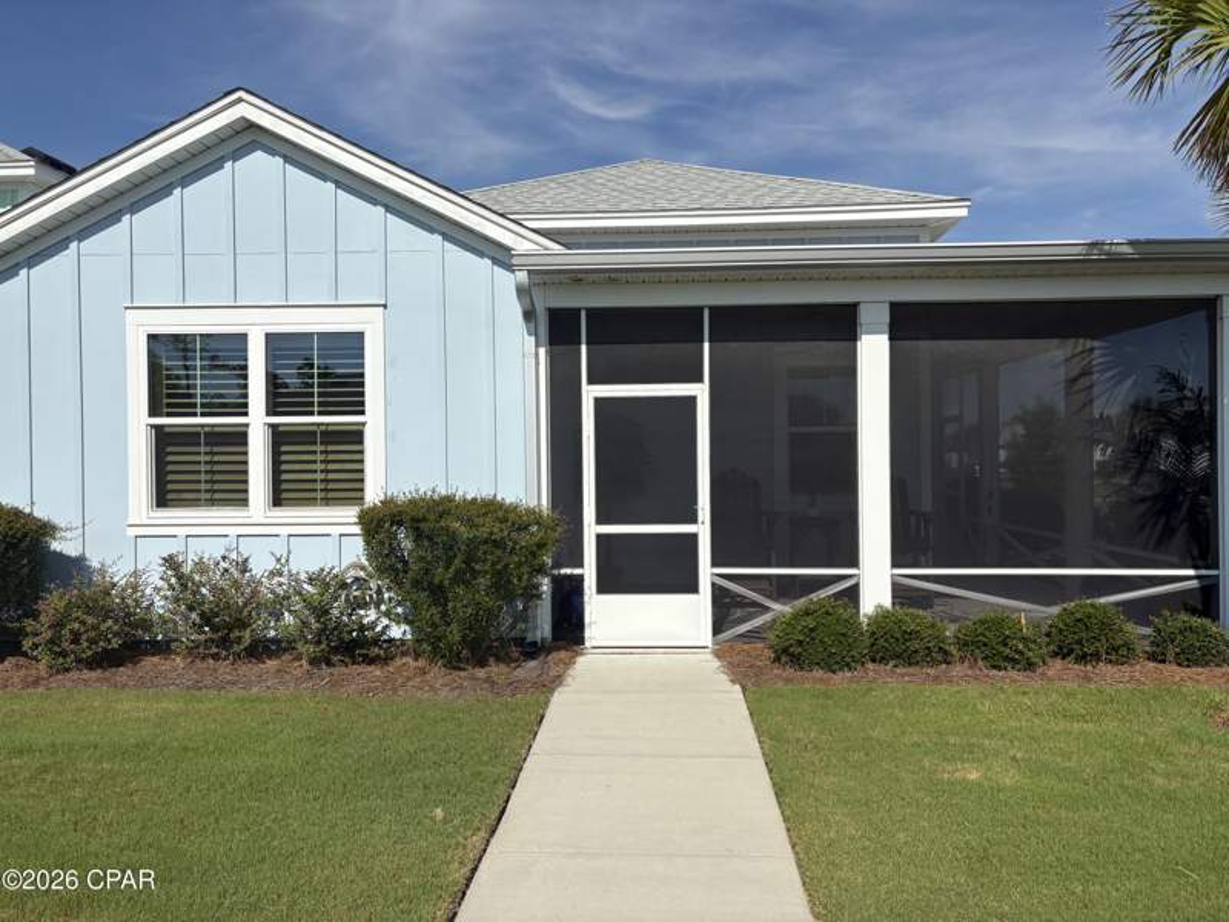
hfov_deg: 67.3
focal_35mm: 26
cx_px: 614
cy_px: 461
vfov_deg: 53.1
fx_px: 923
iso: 50
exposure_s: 1/7813
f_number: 1.6
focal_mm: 5.96
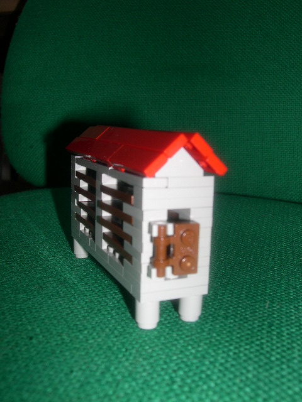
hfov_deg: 37.7
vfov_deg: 49.0
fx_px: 442
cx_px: 151
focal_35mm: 38
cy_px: 201
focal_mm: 8
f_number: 7.6
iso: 100
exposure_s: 1/60
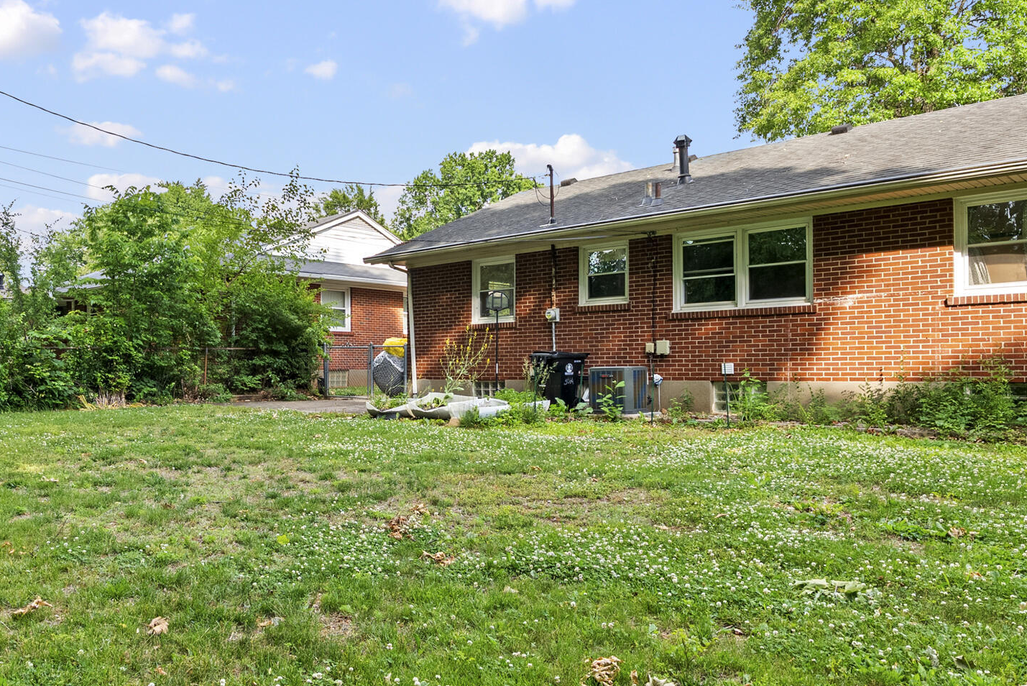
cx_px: 430
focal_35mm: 28
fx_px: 799
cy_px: 370
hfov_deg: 65.0
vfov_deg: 46.4
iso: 400
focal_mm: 16
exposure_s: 1/50
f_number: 11
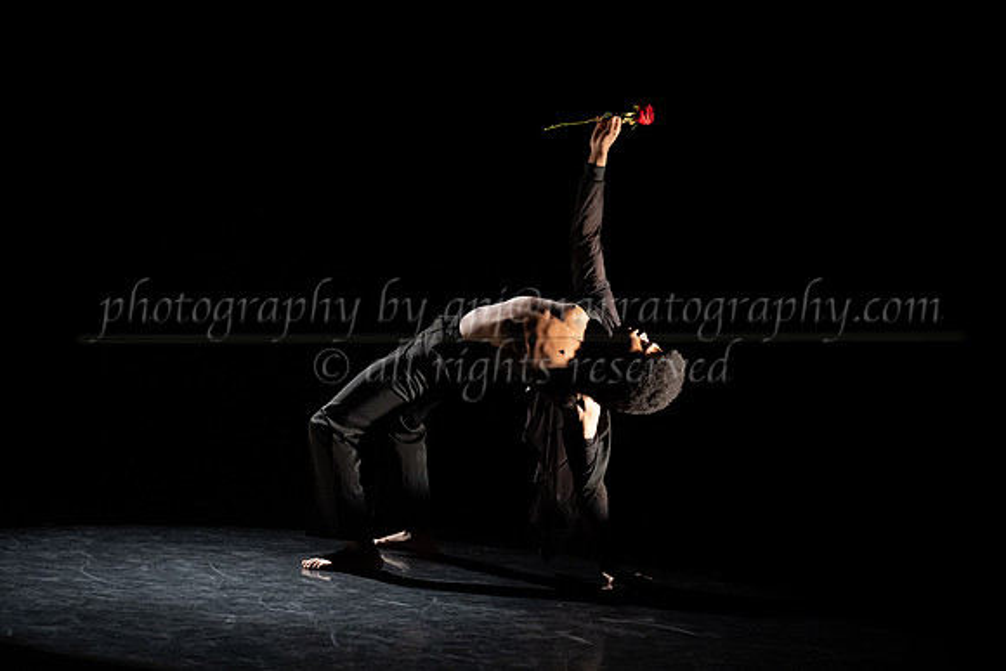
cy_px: 336
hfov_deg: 14.2
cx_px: 503
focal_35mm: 145
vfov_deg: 9.5
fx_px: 4053
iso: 5000
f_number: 3.2
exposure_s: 1/500
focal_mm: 145
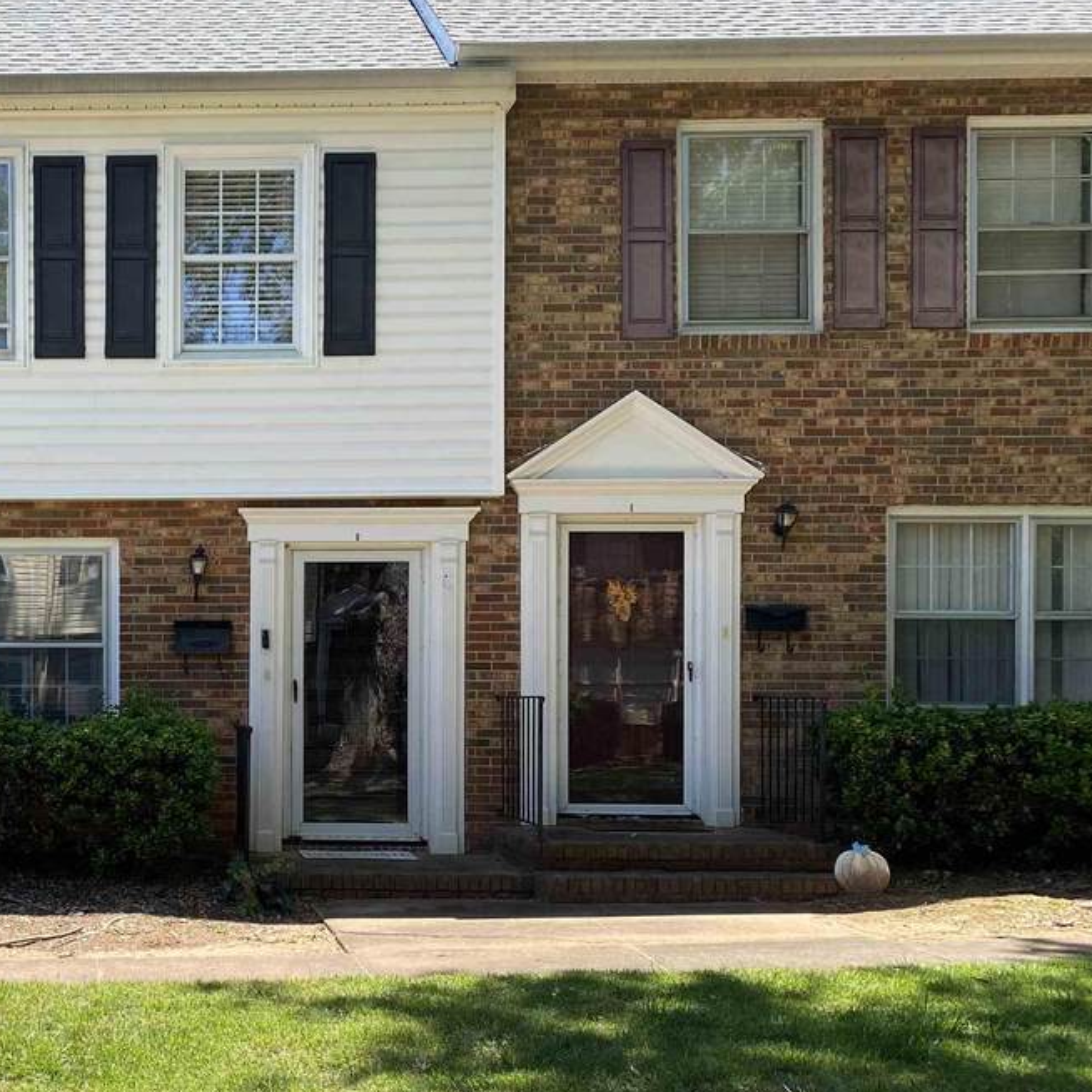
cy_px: 701
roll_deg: -1.1
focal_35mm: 45
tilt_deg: -0.3
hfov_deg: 35.4
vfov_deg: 37.3
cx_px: 115
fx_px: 1606
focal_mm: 4.25
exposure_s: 1/816
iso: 32
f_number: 1.8
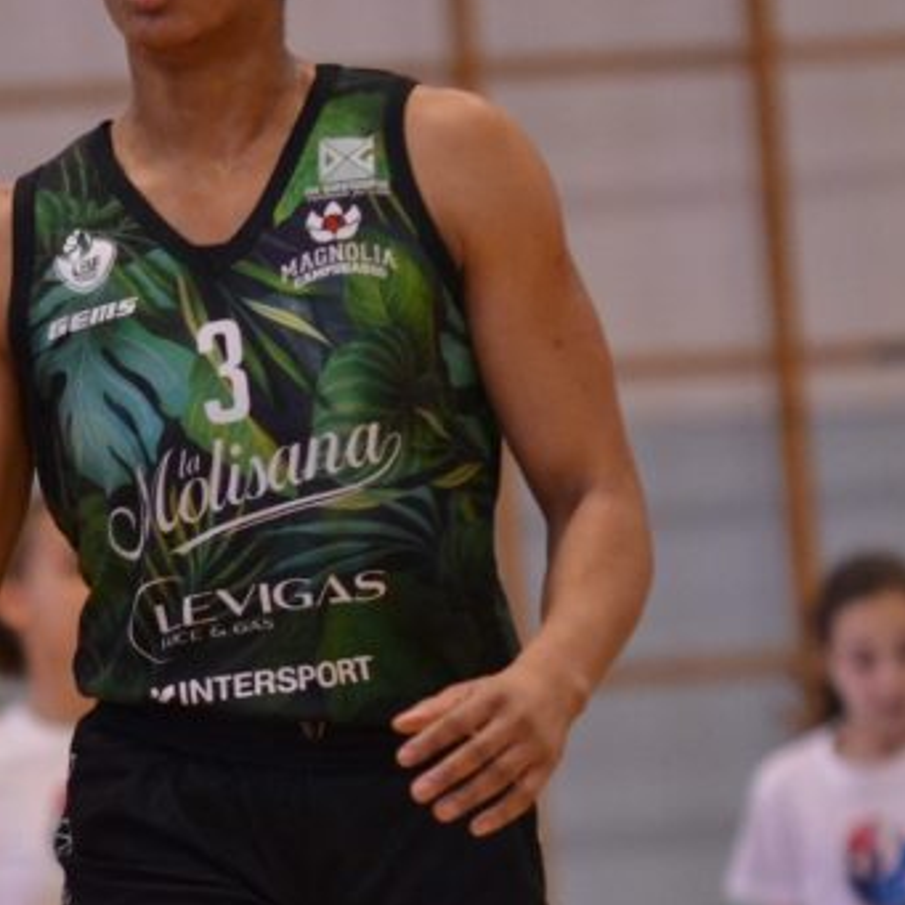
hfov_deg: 2.8
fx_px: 18457
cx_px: 72
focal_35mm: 624
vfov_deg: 2.8
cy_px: 642
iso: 1600
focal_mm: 160
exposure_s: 1/1000
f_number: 2.8
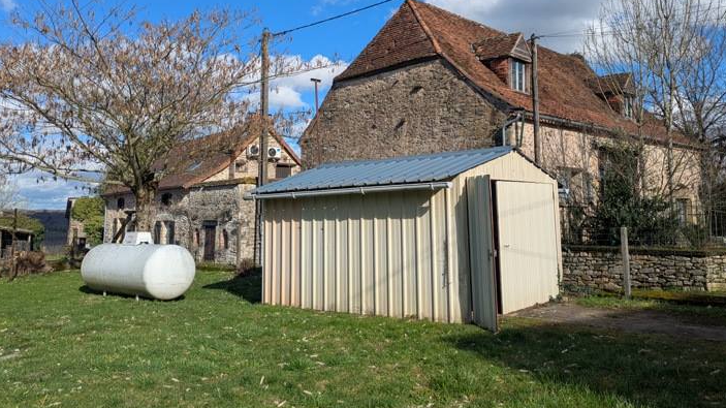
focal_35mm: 31
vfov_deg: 37.5
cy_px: 148
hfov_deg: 62.4
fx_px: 597
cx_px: 409
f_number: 1.89
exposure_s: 1/2538
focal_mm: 5.43
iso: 42
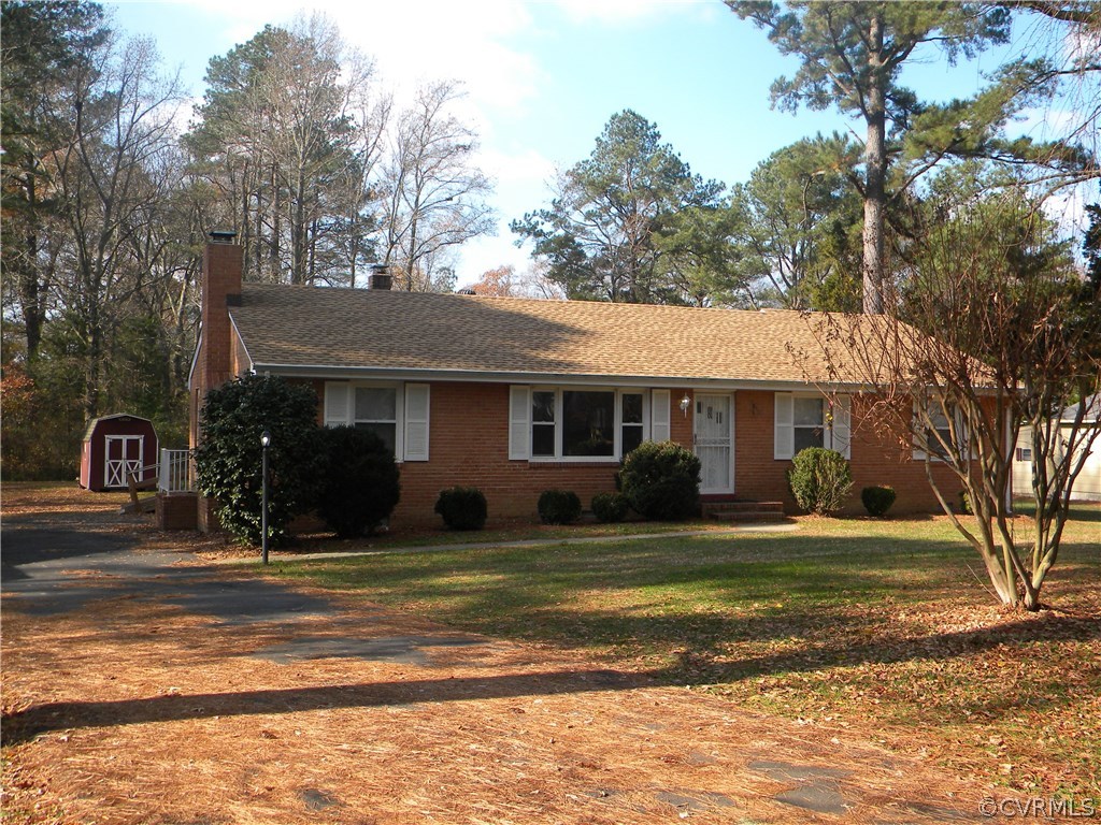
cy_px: 412
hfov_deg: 51.4
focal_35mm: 36
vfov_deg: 39.7
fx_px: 1145
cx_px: 550
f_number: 3.7
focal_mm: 6.4
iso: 80
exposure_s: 1/332
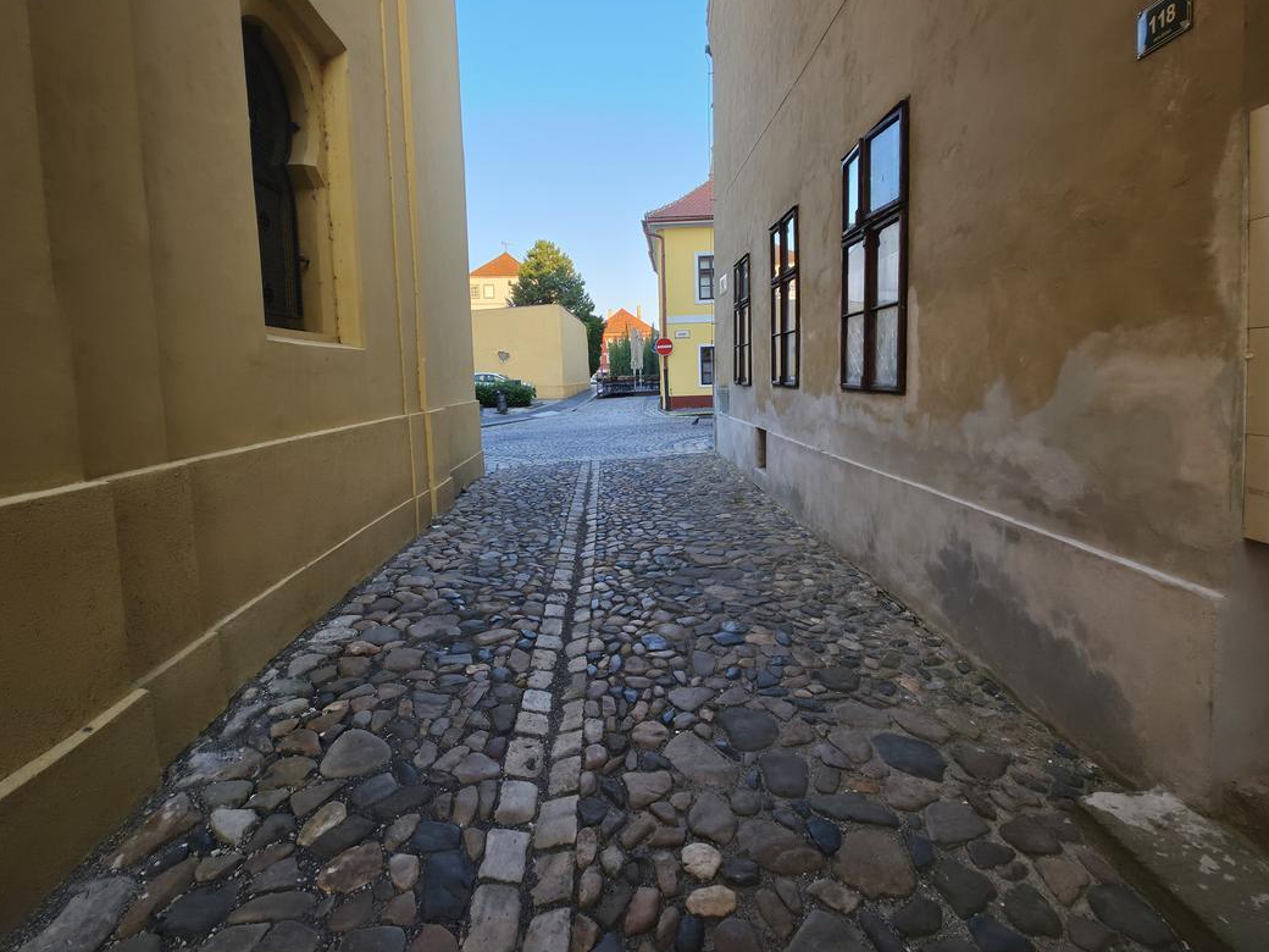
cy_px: 417
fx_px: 550
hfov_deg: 98.1
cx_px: 606
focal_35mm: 15
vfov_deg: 81.4
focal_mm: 2.2
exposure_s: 1/155
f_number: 1.9
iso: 16
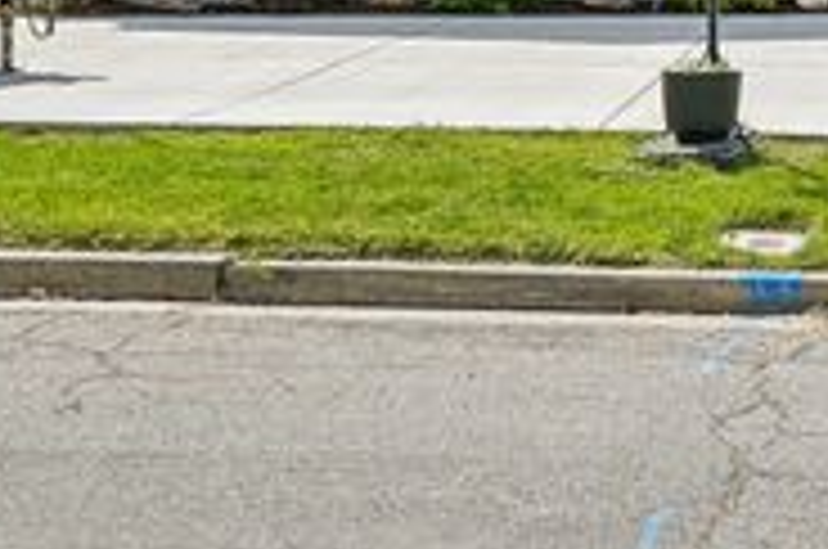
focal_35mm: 79
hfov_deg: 23.5
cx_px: 990
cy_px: -173
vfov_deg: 16.3
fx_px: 1814
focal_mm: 29
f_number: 8
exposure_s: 1/250
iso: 100
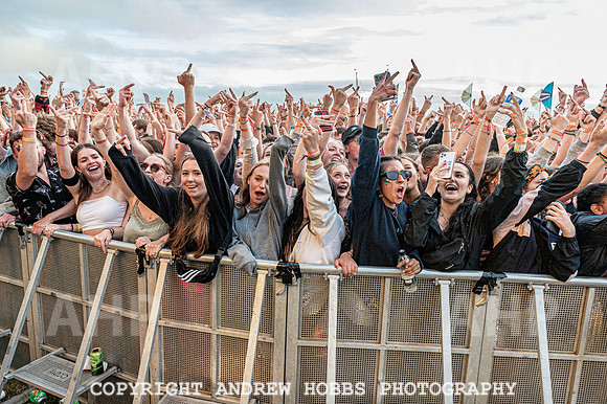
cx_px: 304
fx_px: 404
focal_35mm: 24
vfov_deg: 53.1
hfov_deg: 73.8
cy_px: 202
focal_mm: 24
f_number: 5.6
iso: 3600
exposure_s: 1/1000
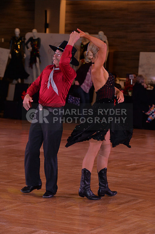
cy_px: 117
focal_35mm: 135
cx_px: 78
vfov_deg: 15.2
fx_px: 874
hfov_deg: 10.1
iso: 2000
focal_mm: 135
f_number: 6.3
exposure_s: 1/250
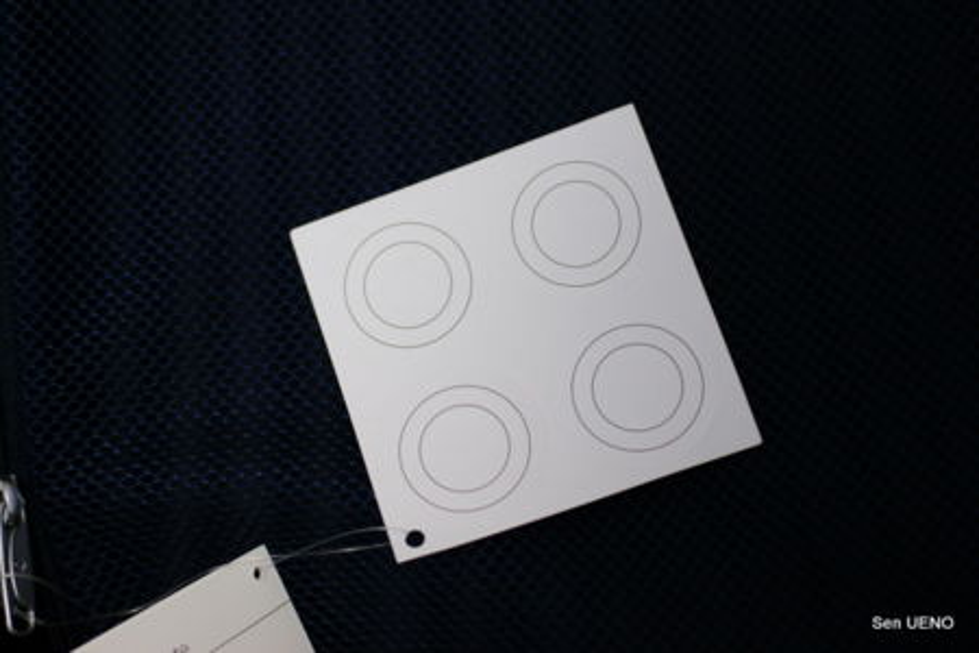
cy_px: 326
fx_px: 2039
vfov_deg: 18.2
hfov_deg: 27.0
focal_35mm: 75
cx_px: 490
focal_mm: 50
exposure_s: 1/40
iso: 400
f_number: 2.8
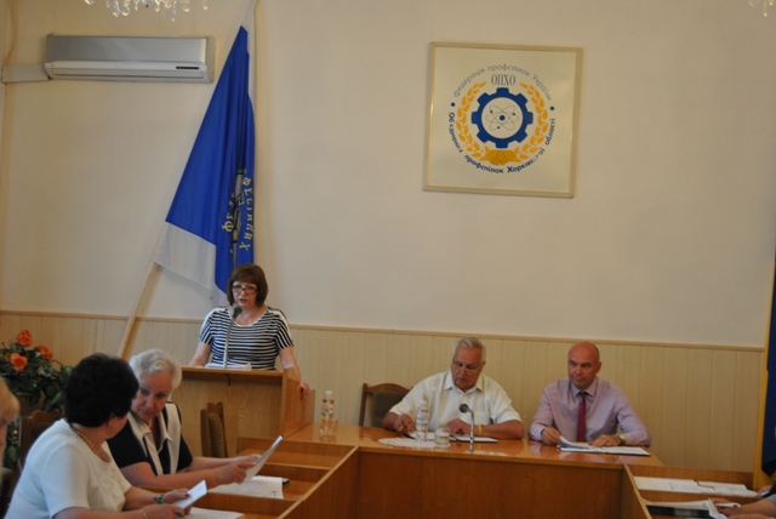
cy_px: 260
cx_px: 388
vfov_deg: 23.8
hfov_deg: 35.0
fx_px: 1230
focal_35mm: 57
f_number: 4.8
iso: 400
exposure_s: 1/20
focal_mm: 38
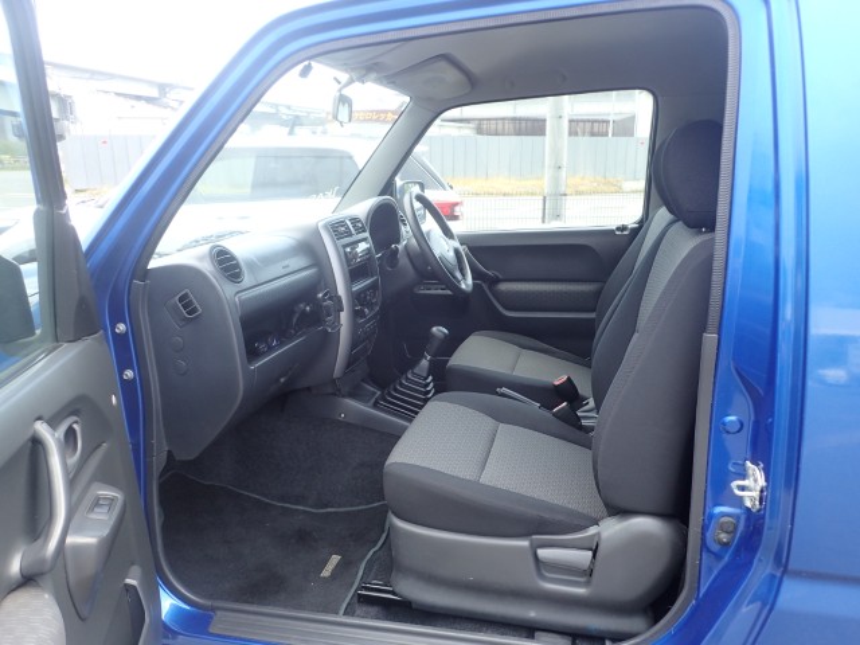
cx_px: 430
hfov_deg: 69.4
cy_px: 322
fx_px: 621
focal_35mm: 25
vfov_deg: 54.9
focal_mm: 4.5
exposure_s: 1/100
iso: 100
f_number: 2.8
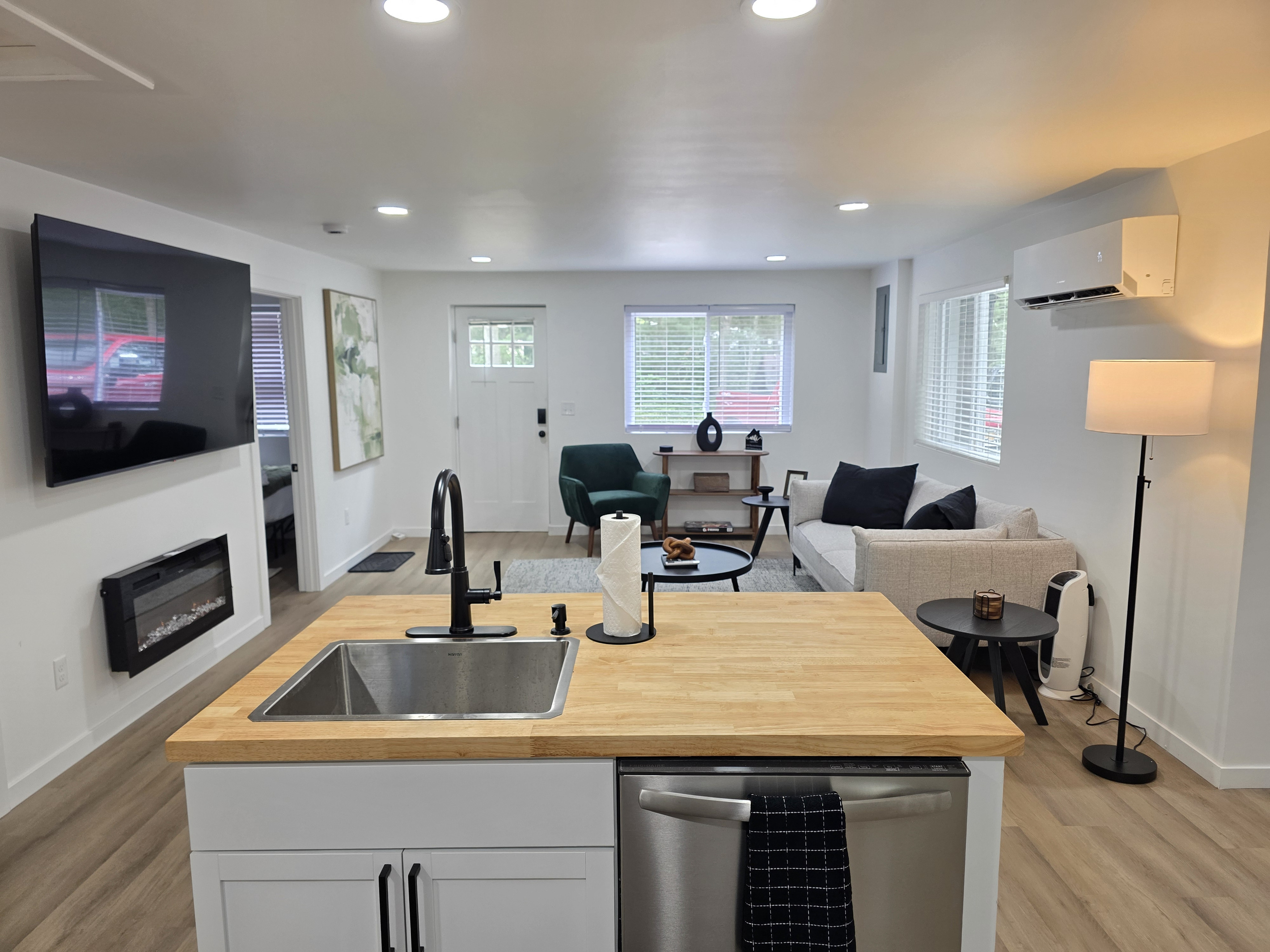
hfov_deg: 73.9
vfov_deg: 58.9
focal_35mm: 23
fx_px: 844
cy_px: 476
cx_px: 635
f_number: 1.7
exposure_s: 1/120
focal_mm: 6.3
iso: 200
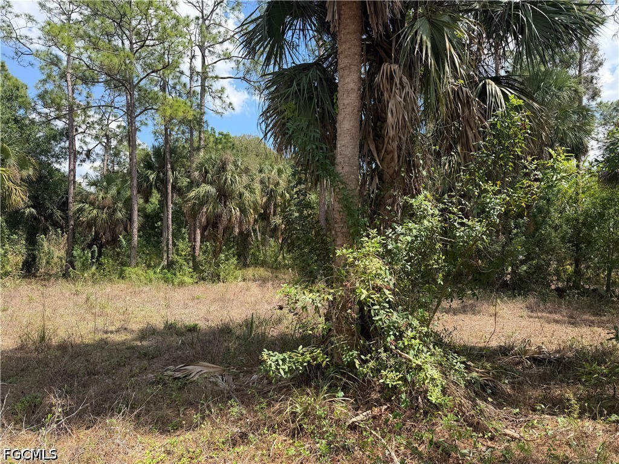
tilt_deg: +2.1
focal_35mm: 24
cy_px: 232
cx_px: 310
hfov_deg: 71.6
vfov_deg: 56.8
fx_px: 429
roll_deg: -0.1
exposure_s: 1/1855
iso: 100
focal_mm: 6.76
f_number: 1.78
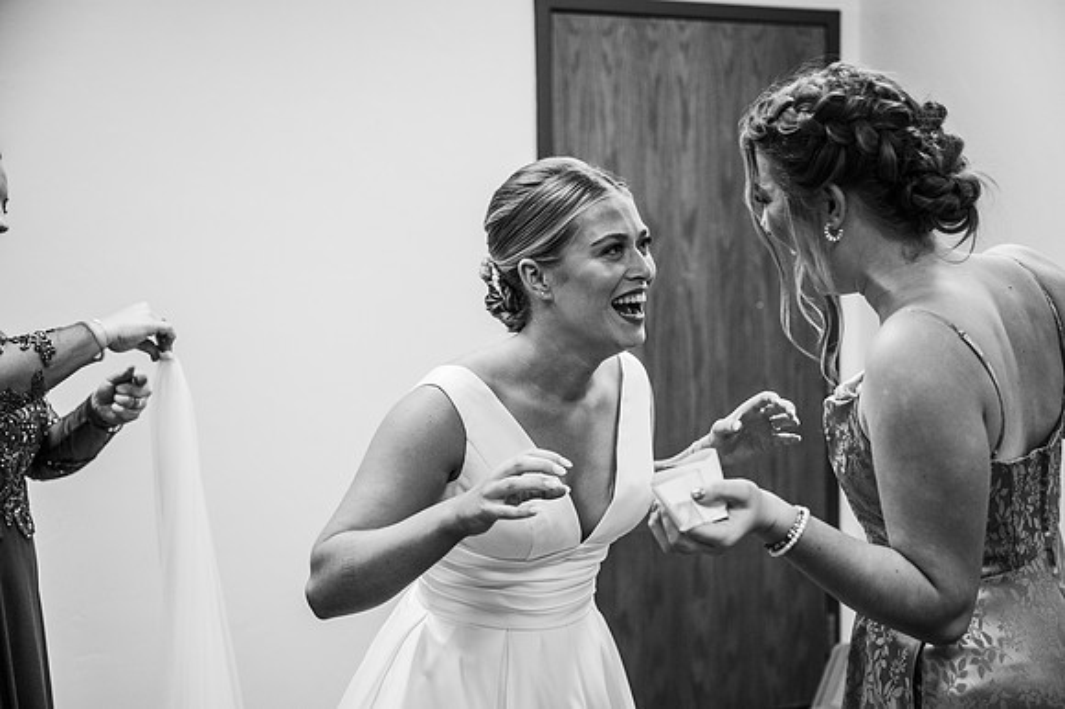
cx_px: 532
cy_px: 354
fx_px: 1449
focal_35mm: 49
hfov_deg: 40.4
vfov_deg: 27.5
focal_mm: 49
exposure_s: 1/320
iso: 2000
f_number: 3.2
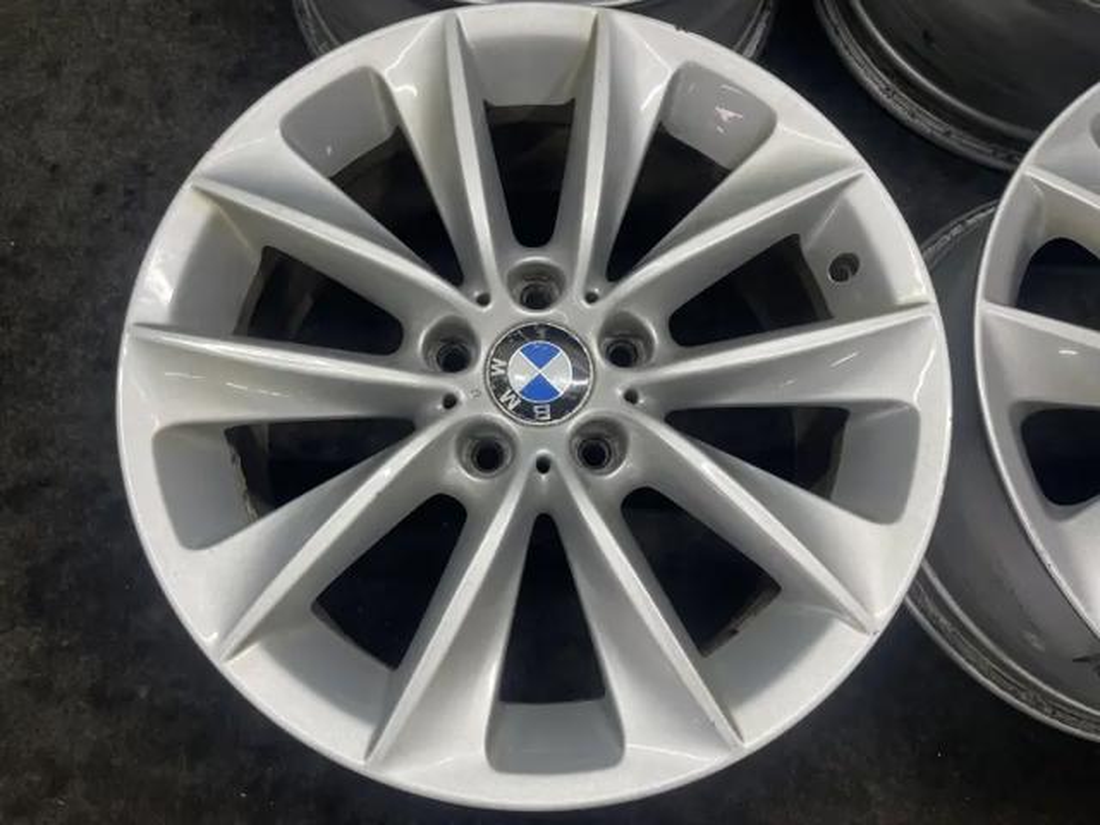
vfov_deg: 53.1
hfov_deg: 67.3
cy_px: 412
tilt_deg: -76.1
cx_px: 550
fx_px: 826
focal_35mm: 26
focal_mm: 4.2
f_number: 1.6
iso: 100
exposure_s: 1/100
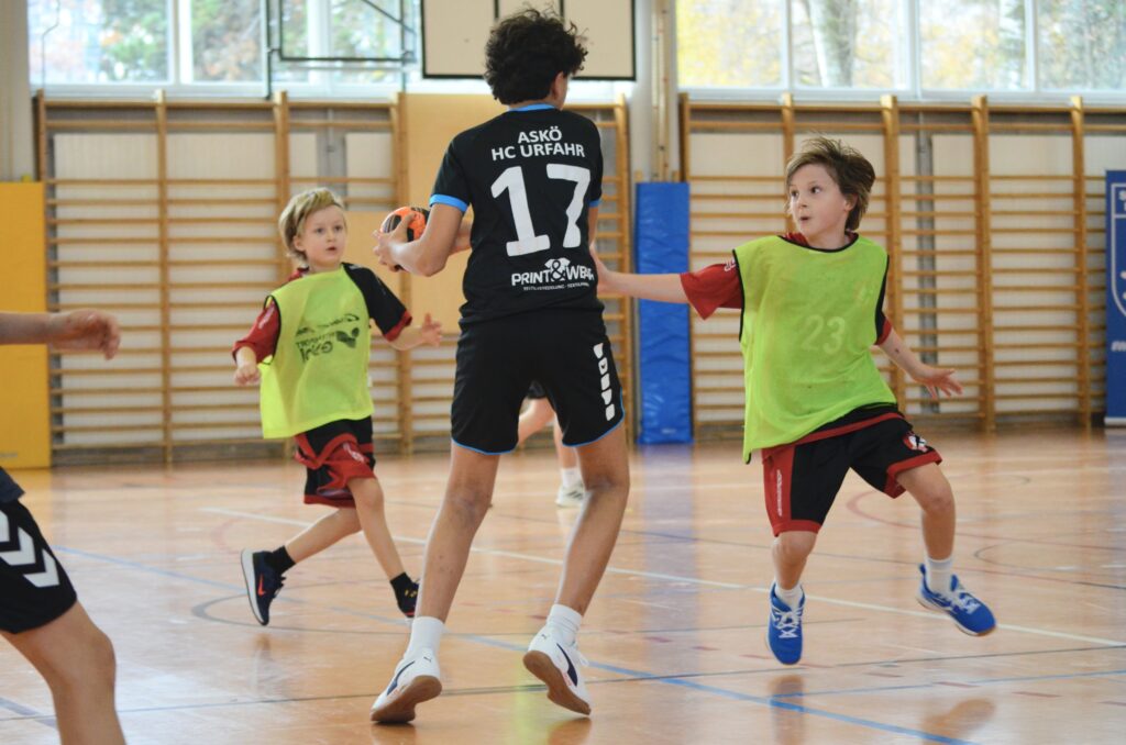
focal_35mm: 90
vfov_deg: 15.1
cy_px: 372
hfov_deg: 22.7
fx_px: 2809
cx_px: 563
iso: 1600
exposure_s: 1/400
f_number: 4.2
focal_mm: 60
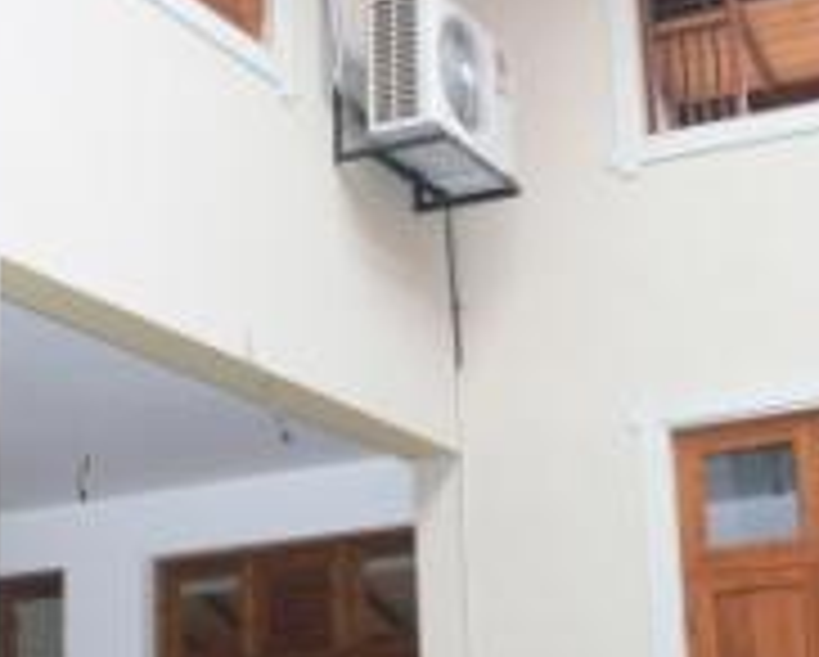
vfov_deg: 18.3
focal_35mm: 84
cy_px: 346
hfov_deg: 22.7
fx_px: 2038
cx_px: 432
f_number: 2.8
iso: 400
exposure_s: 1/30
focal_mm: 7.4
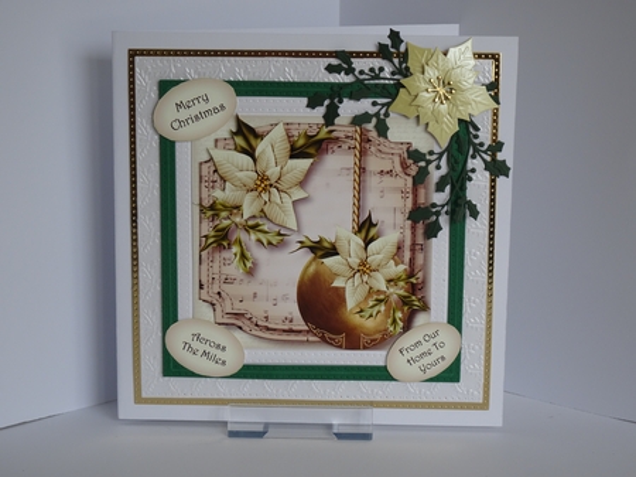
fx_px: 1432
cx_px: 318
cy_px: 238
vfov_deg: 18.9
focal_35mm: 78
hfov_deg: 25.0
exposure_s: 1/80
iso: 80
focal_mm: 13.26
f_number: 5
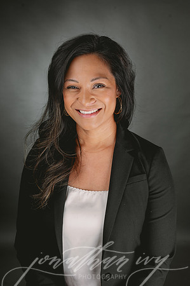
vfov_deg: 39.6
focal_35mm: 50
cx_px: 95
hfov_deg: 26.9
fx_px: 397
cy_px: 143
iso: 100
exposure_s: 1/200
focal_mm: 50
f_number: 8
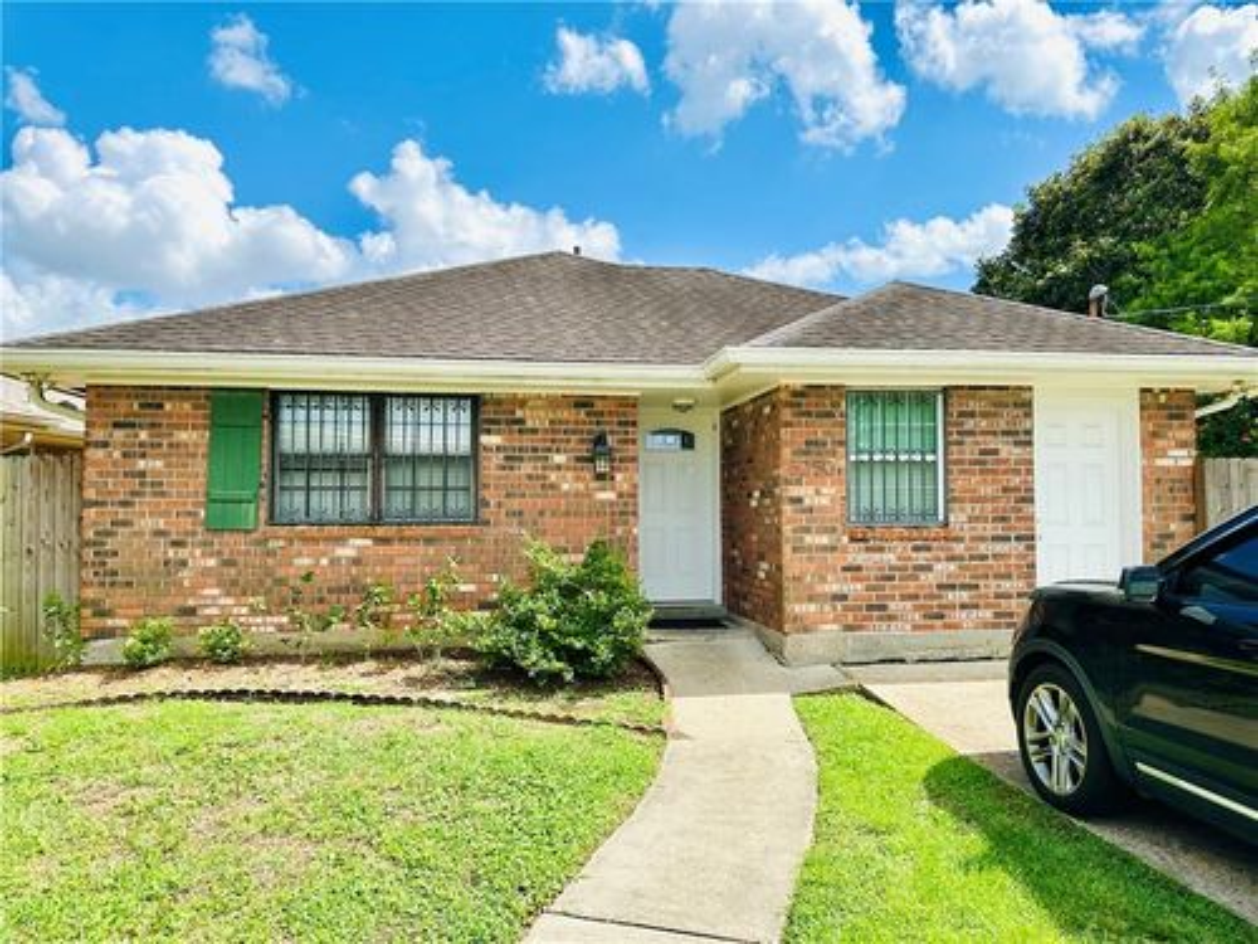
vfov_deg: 56.8
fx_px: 872
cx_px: 629
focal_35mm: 24
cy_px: 472
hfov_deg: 71.6
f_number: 1.78
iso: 80
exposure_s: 1/3861
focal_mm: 6.86
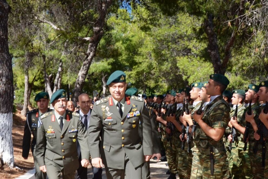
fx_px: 268
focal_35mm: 36
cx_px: 134
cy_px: 90
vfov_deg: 36.9
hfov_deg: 53.1
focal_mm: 24
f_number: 10
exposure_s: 1/250
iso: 200
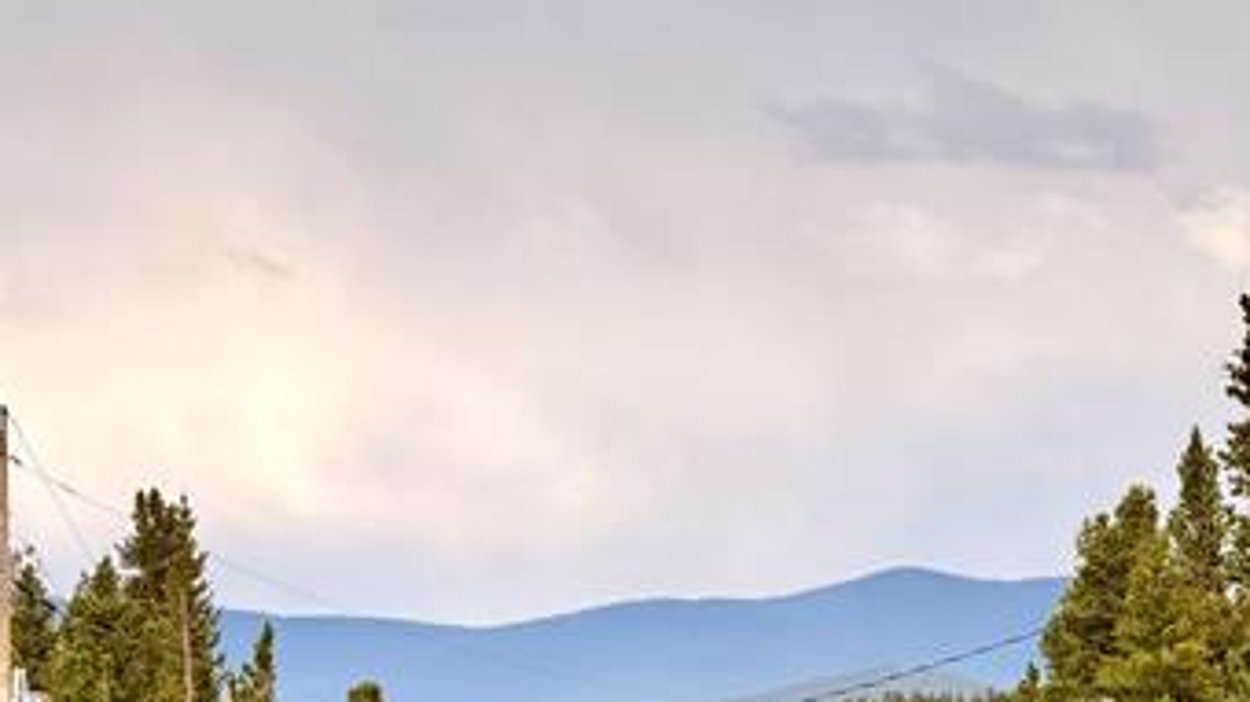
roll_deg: +1.2
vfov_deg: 5.9
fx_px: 6793
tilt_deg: -0.5
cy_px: 757
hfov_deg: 10.5
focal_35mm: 205
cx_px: 287
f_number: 2.8
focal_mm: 16.89
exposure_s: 1/527
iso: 50
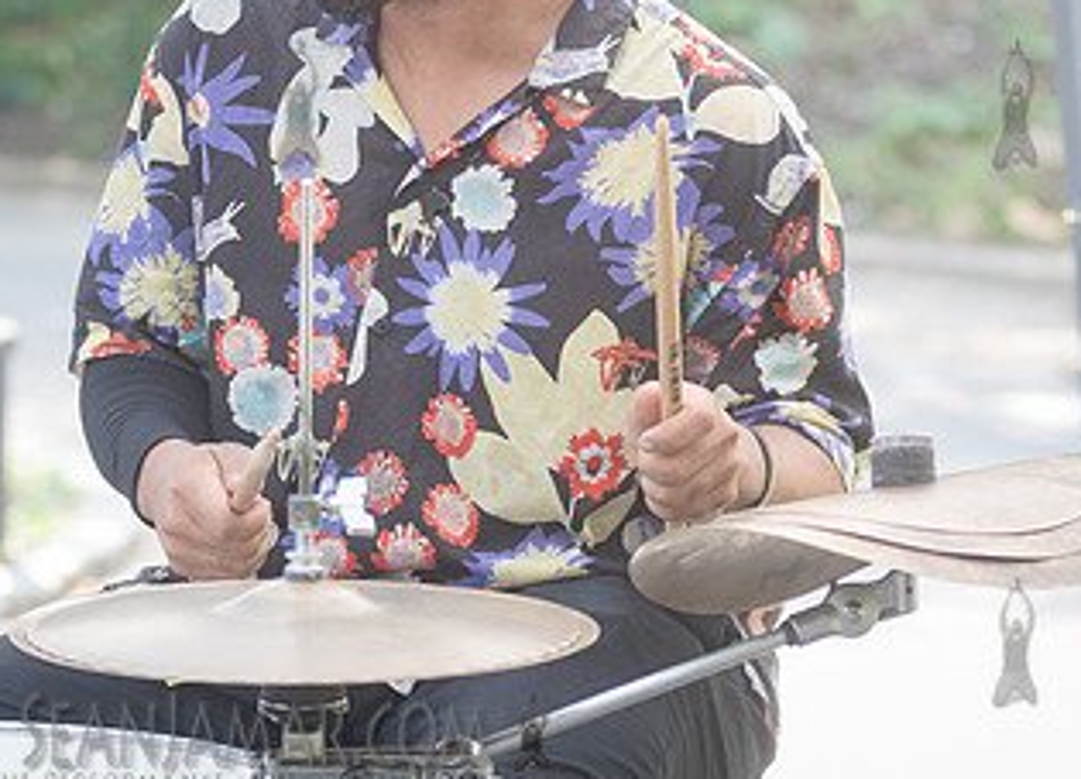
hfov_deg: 9.6
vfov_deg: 6.9
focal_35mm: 208
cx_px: 395
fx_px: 6405
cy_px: 51
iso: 1250
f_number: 4
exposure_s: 1/500
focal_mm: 100
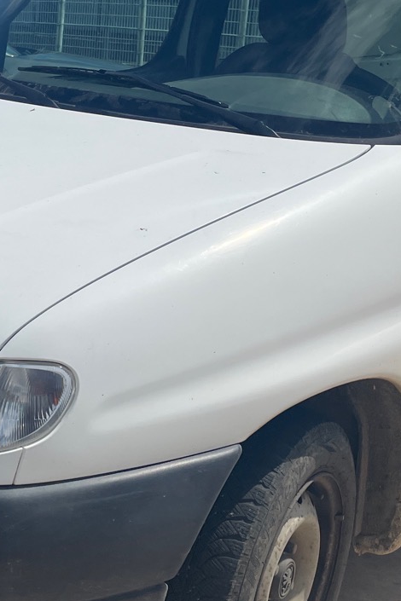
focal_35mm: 69
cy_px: 329
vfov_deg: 29.2
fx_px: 1153
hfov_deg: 19.7
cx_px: 133
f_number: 1.6
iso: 32
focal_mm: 4.2
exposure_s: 1/7813
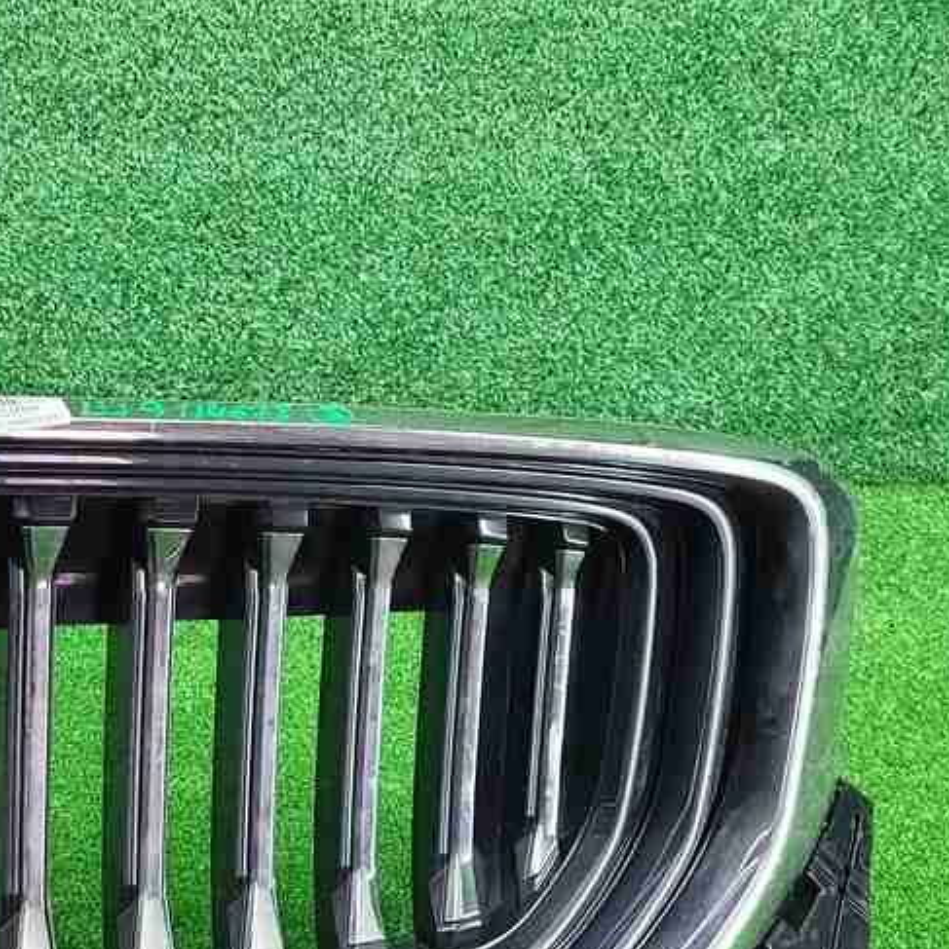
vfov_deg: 24.9
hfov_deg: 22.7
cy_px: 768
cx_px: -273
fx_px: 2109
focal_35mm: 68
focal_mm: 5.4
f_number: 1.8
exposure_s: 1/50
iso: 284
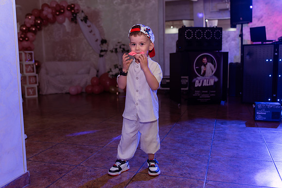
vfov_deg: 37.9
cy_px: 94
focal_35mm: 35
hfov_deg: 54.4
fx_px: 274
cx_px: 141
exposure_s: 1/200
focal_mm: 35
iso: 640
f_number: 2.8
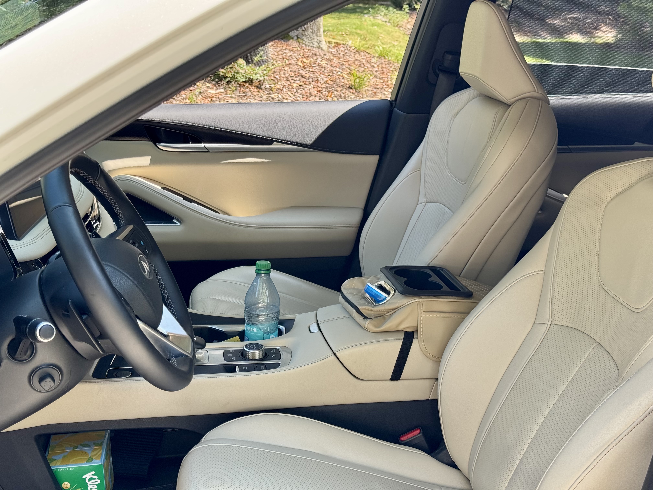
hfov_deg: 39.7
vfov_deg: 30.3
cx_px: 326
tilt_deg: -15.1
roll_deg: -1.8
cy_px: 245
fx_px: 905
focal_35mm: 48
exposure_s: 1/336
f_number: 1.78
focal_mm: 6.76
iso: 64
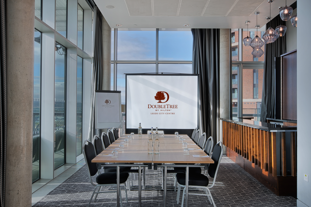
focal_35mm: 30
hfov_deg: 62.0
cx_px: 156
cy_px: 104
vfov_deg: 43.6
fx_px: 259
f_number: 11
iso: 100
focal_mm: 20
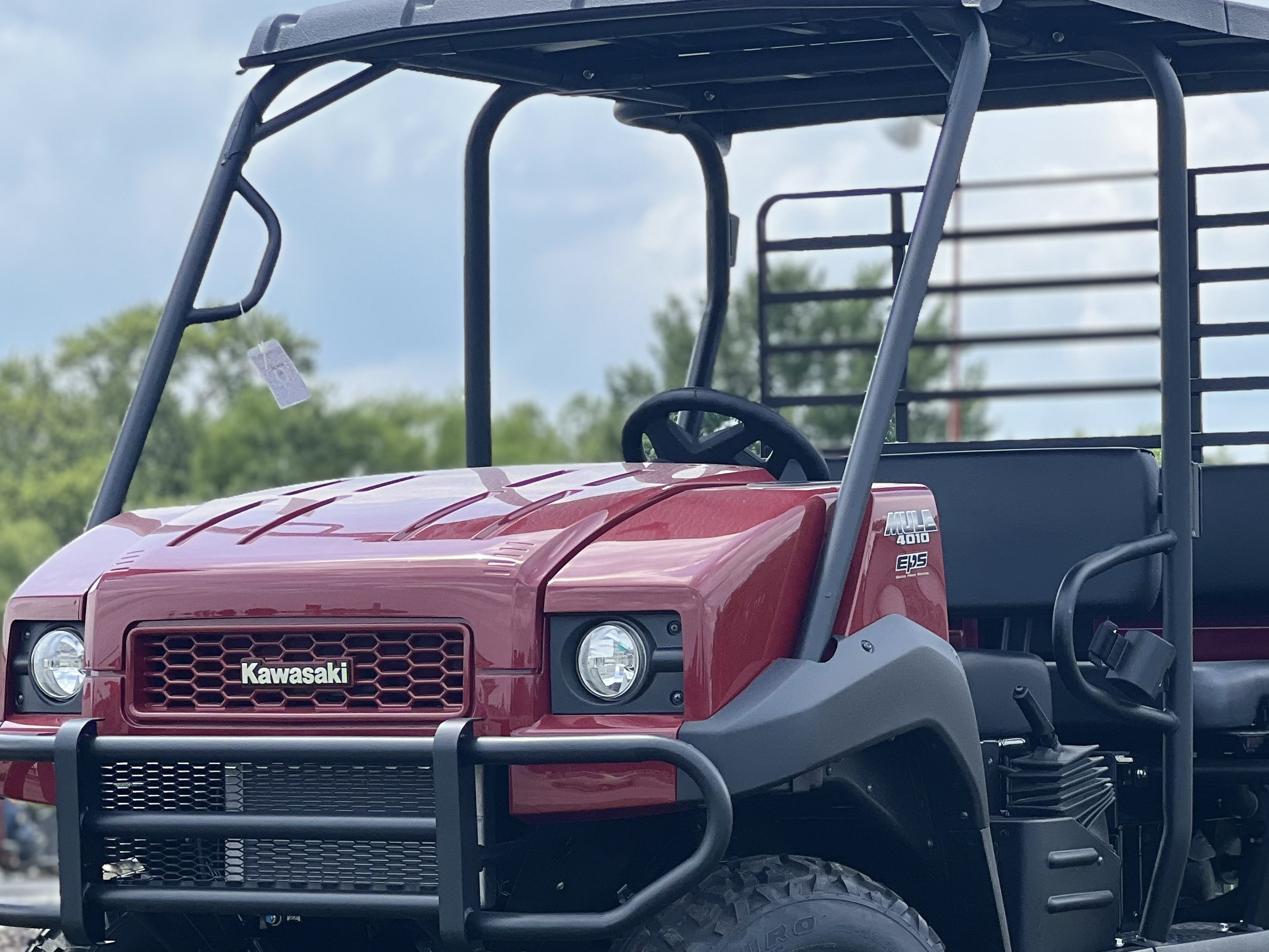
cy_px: 617
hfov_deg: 15.3
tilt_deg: +2.1
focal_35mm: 129
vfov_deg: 11.5
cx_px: 742
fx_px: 4729
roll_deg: -0.3
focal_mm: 9
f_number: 2.8
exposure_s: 1/657
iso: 32
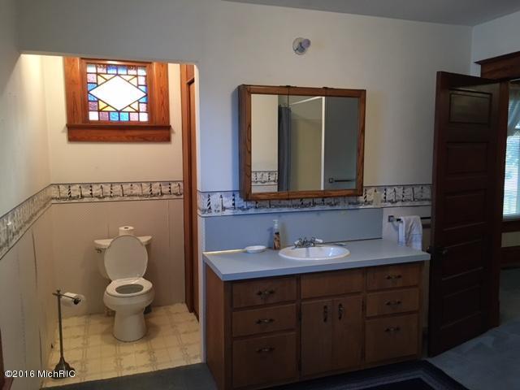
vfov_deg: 48.2
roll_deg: -0.2
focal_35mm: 29
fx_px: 436
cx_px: 260
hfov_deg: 61.7
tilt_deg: -4.8
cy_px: 195
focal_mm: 4.15
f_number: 2.2
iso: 160
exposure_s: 1/30
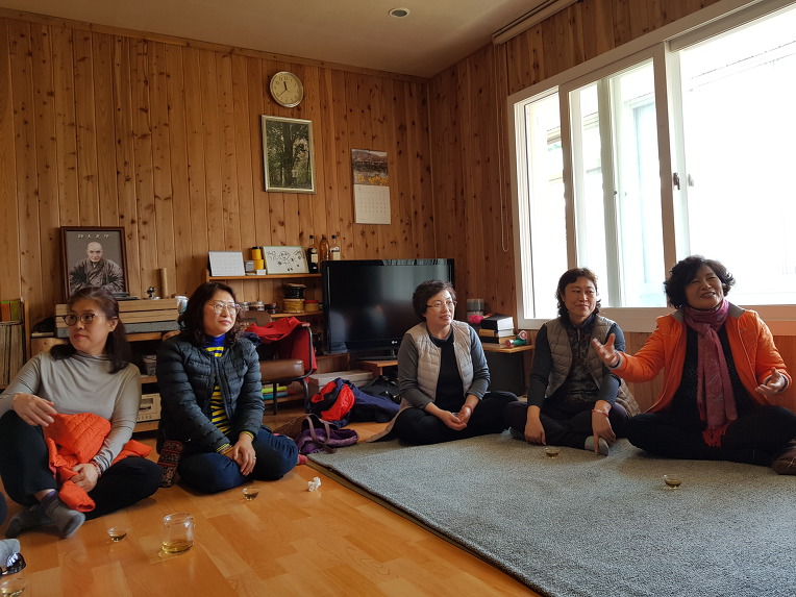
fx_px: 598
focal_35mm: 26
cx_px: 398
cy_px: 298
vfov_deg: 53.1
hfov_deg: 67.3
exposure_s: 1/60
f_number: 1.7
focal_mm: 4.3
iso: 50
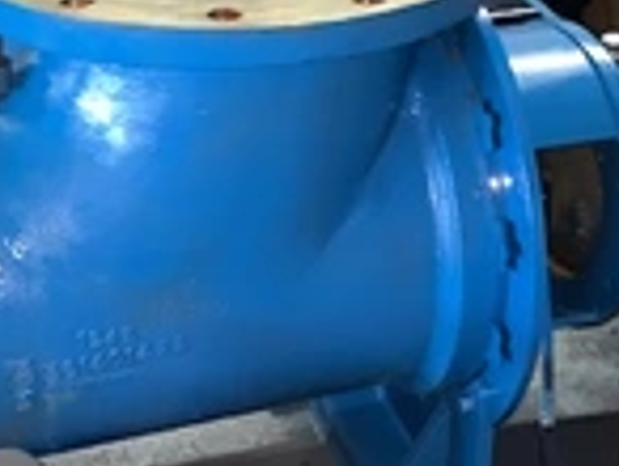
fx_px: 1272
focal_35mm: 71
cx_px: 331
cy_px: 191
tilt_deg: -26.9
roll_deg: +0.2
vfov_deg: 20.8
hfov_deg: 27.3
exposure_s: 1/4
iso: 100
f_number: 1.8
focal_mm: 4.25
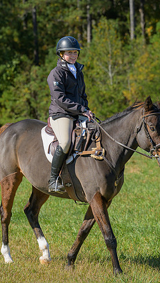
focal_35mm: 154
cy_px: 141
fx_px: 1159
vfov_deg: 14.0
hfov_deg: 7.9
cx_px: 112
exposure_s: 1/800
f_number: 4
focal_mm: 97
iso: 200
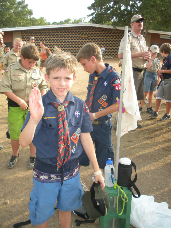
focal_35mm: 36
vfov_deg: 51.3
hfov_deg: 39.7
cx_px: 86
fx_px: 237
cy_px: 114
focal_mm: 6.3
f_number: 3.5
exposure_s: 1/135
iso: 88
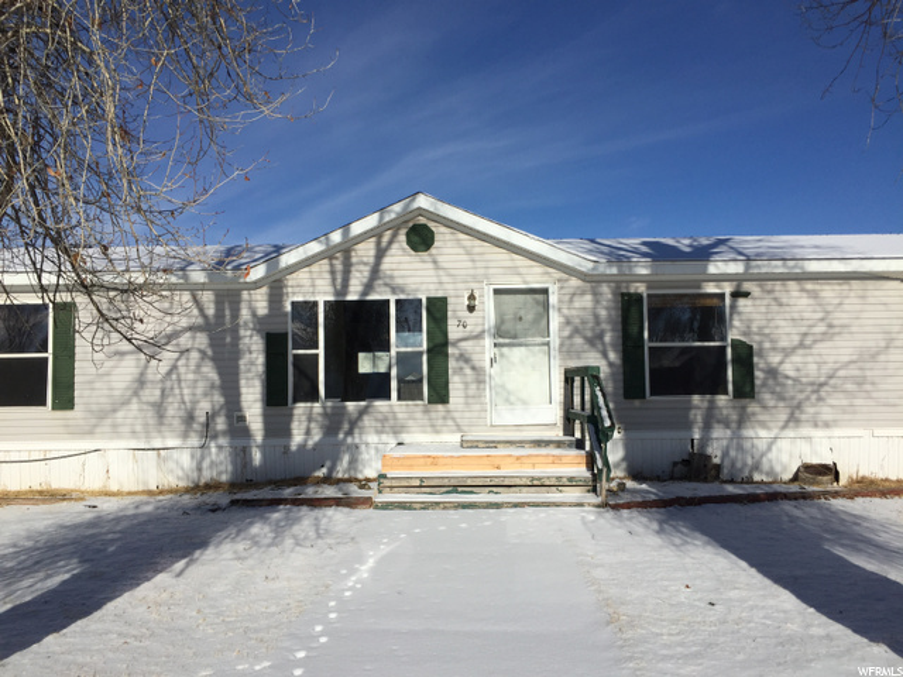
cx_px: 452
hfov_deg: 61.7
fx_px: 756
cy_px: 338
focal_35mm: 29
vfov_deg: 48.2
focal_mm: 4.15
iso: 32
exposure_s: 1/6623
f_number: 2.2
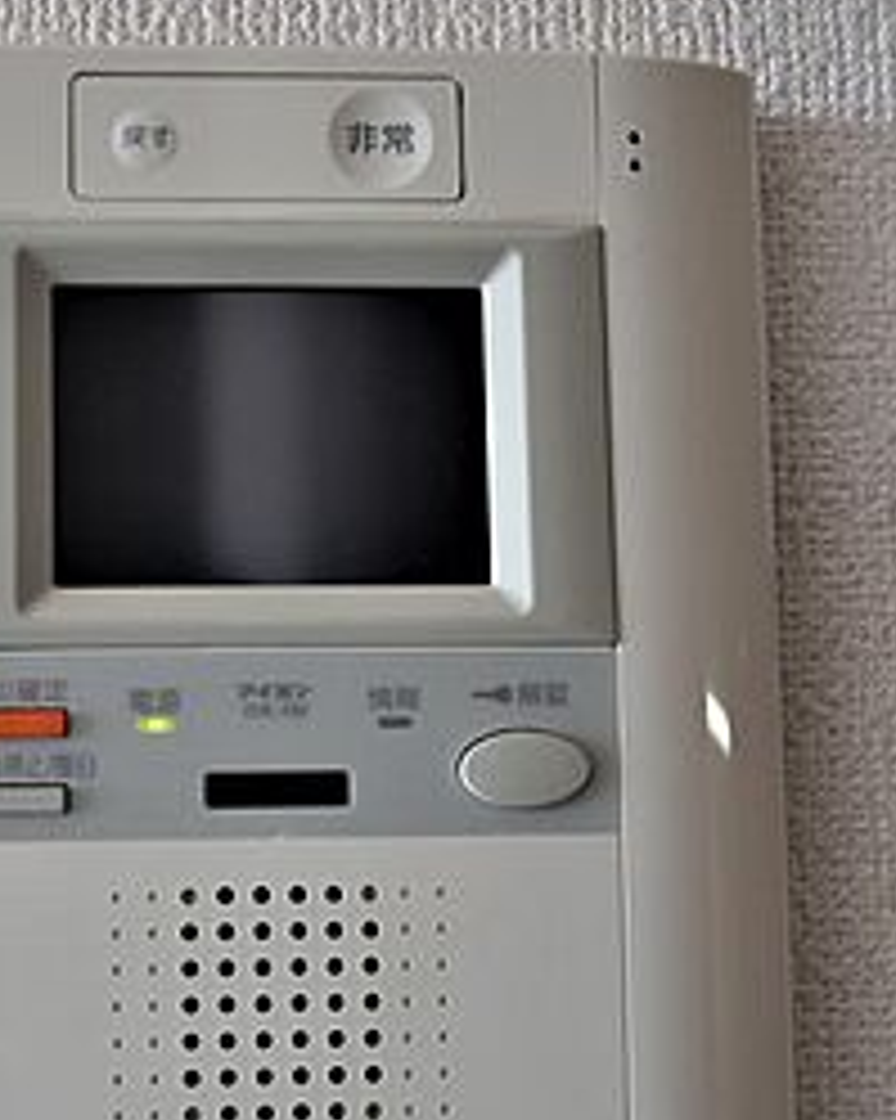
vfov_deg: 28.8
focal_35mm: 65
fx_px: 2156
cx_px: 281
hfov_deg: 23.3
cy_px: 801
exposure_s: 1/40
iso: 160
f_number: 4.5
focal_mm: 24
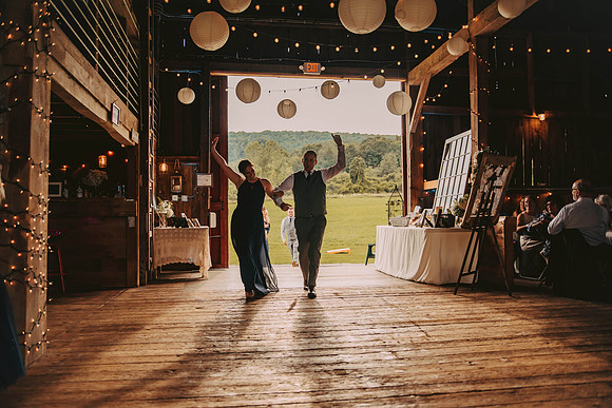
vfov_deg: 42.3
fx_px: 527
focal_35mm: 31
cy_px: 204
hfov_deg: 60.3
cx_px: 306
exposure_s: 1/500
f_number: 2.8
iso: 400
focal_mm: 31
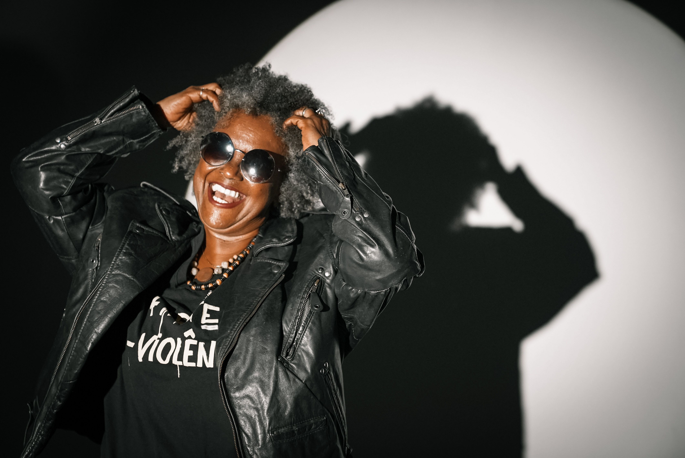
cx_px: 342
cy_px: 229
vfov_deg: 19.5
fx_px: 1333
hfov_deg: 28.8
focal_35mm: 70
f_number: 2.8
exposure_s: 1/160
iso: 4000
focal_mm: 70
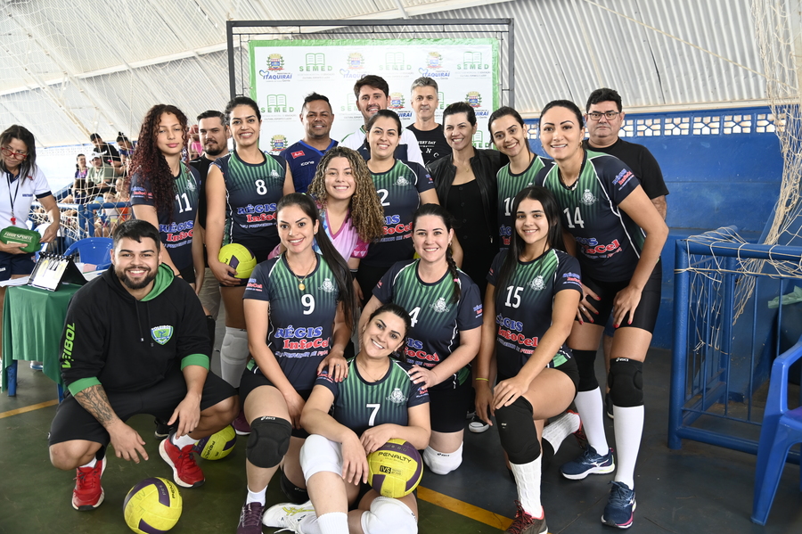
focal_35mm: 31
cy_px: 267
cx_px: 401
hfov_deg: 60.3
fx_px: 690
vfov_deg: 42.3
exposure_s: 1/125
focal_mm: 31
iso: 1000
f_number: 4
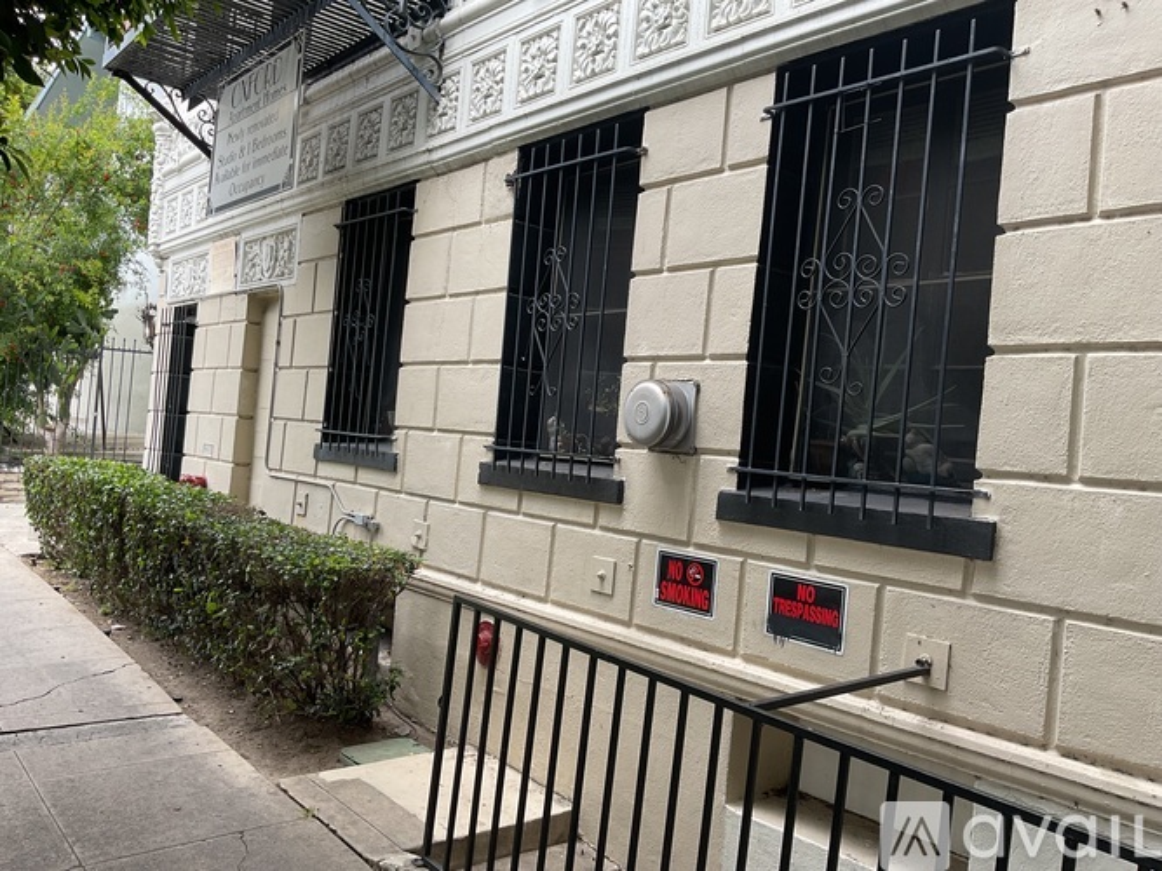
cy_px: 436
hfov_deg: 61.7
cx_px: 581
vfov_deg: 48.2
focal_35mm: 29
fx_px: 973
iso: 16
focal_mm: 3
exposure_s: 1/185
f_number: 1.8
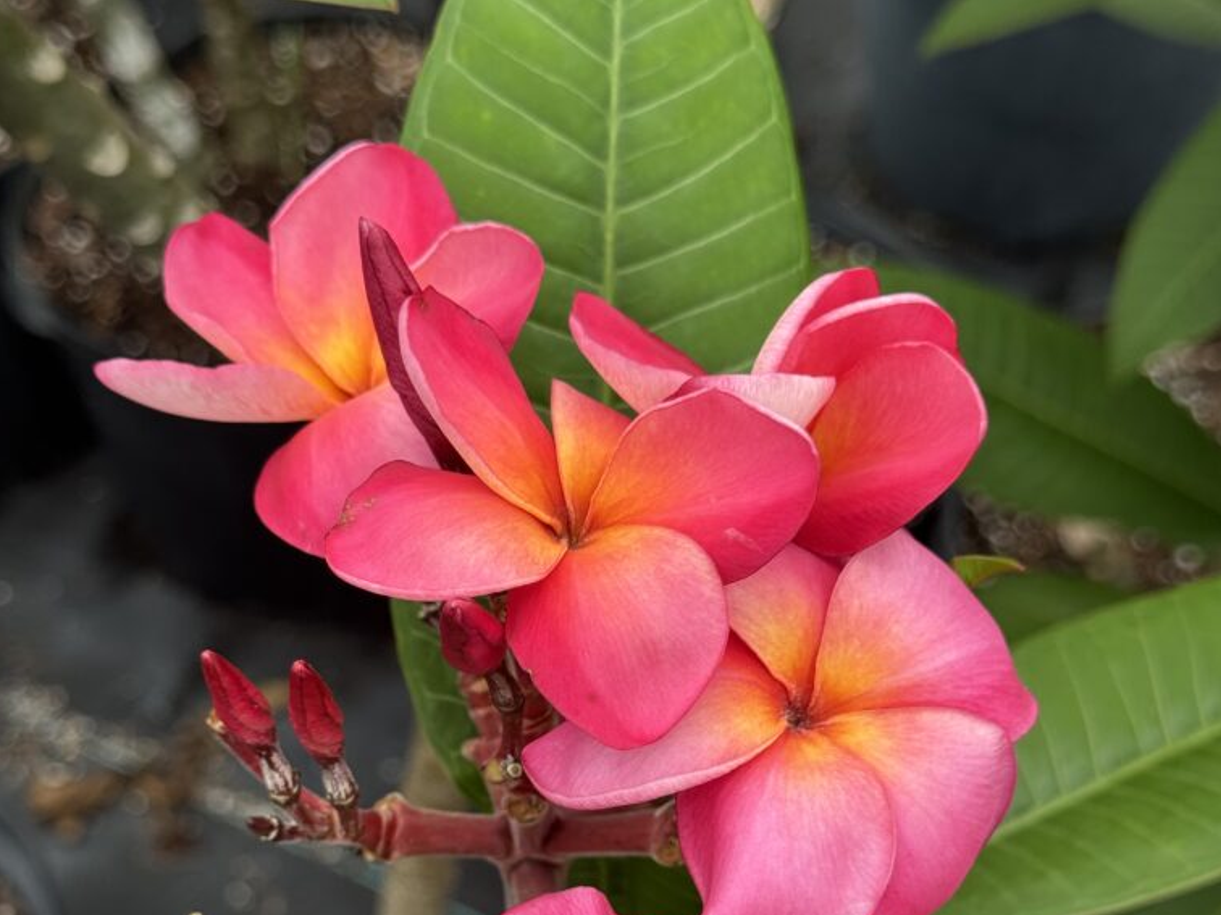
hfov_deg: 29.8
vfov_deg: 22.4
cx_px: 604
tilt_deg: -51.0
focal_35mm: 65
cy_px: 694
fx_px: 2293
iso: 50
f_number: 1.78
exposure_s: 1/151
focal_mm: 6.76
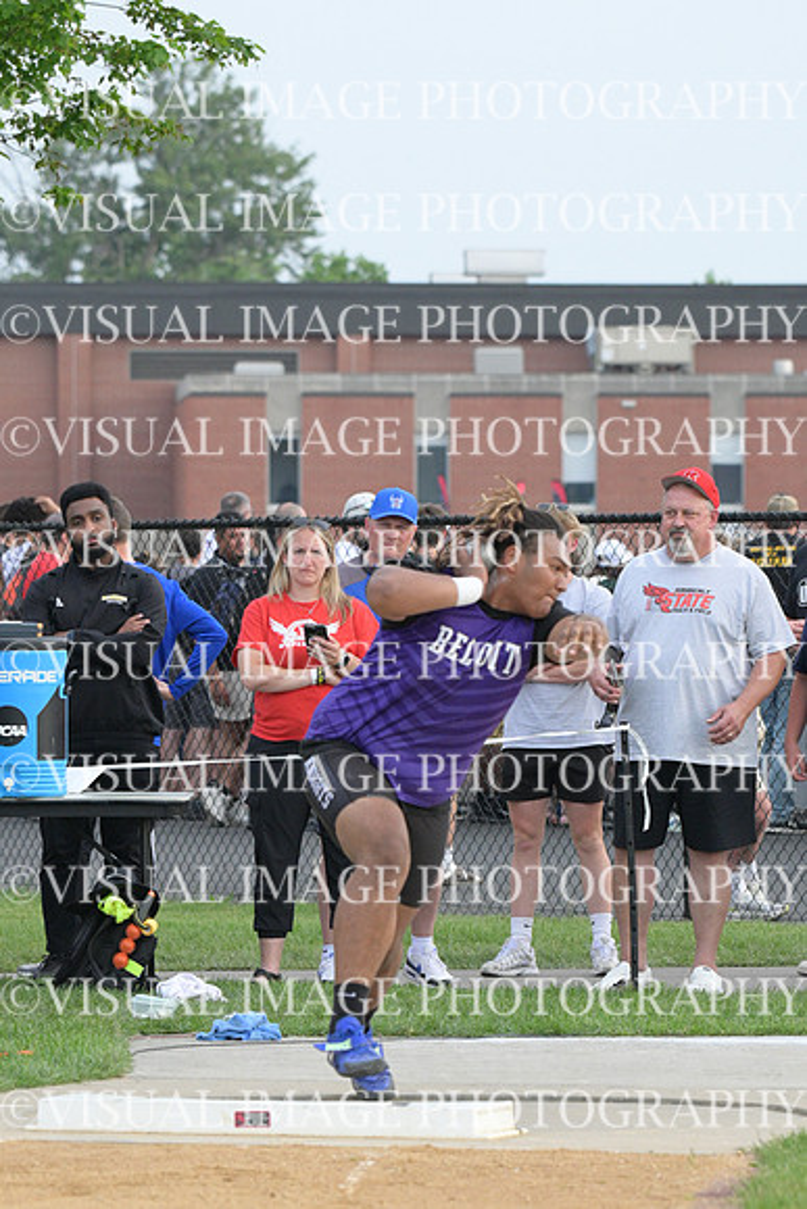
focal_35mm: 270
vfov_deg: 7.6
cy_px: 604
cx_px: 404
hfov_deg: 5.1
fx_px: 9073
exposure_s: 1/2000
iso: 2500
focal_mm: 180
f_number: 6.3
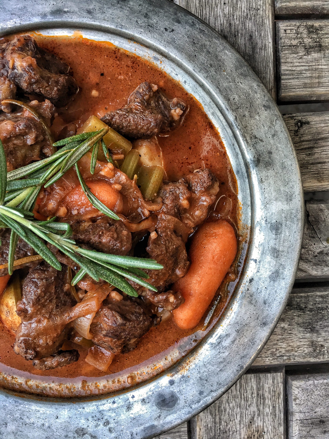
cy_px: 220
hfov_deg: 48.2
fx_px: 367
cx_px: 164
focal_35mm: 29
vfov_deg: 61.7
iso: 32
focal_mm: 4.15
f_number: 2.2
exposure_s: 1/30
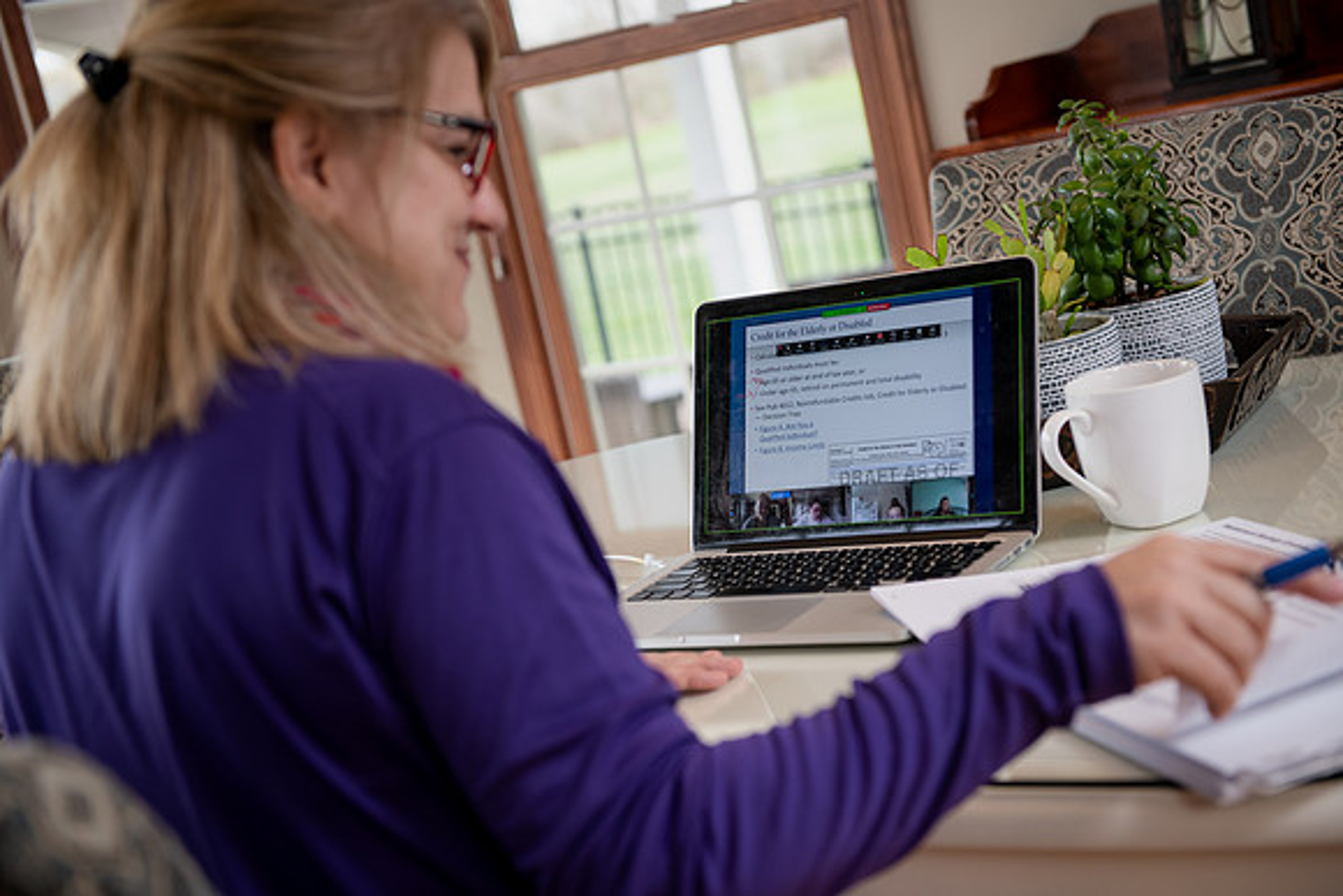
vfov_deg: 24.2
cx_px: 672
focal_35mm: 56
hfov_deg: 35.6
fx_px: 2090
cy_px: 448
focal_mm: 56
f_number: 3.5
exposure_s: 1/200
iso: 320
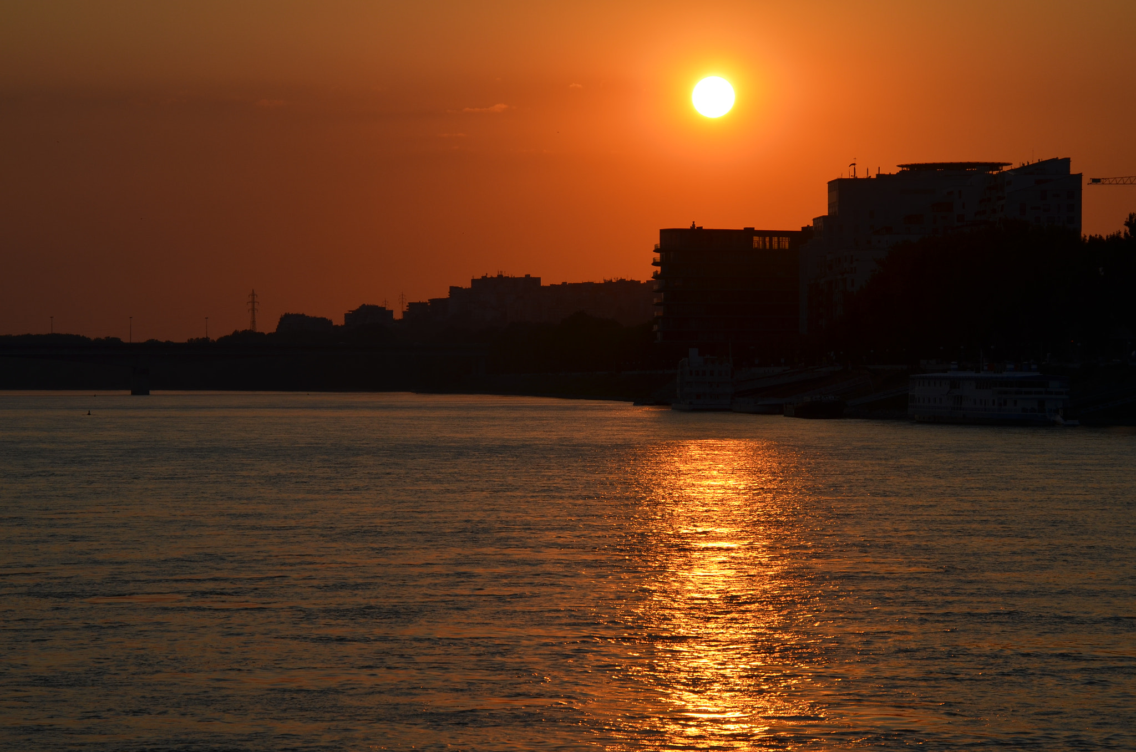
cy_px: 376
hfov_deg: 14.4
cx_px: 568
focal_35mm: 142
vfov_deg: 9.6
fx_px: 4487
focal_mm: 95
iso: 100
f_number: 9
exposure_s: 1/1250
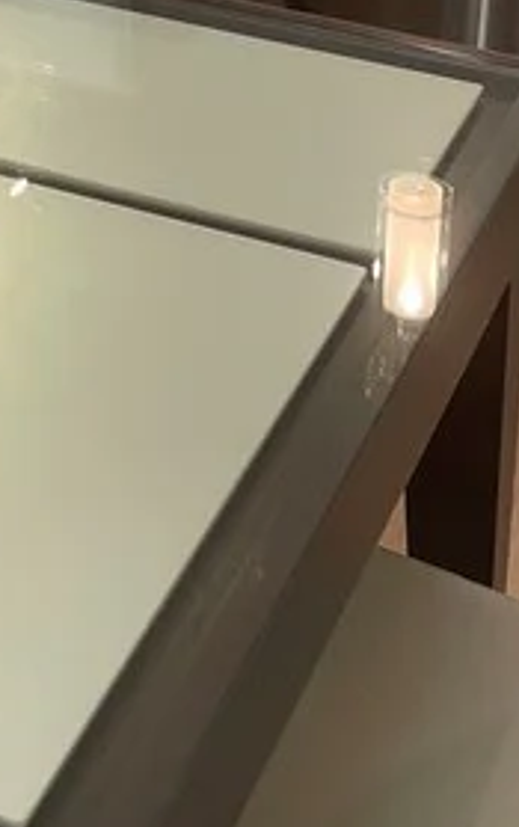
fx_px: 2280
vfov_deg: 18.0
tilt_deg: -10.5
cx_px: -329
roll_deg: +0.4
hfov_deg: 12.2
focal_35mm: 101
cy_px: -462
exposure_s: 1/60
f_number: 1.6
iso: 80
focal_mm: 4.2
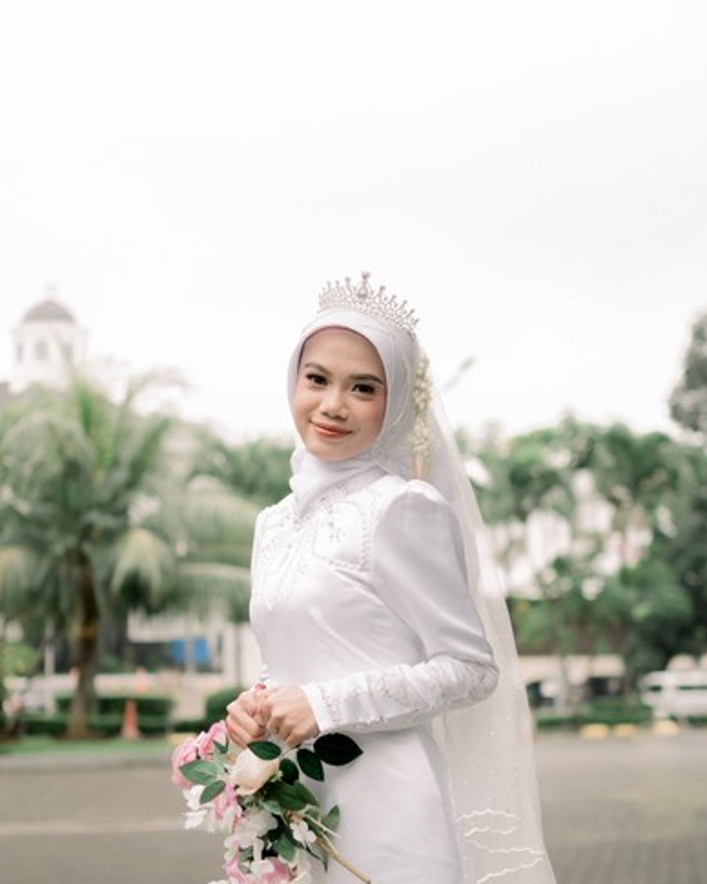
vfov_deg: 29.0
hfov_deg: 23.5
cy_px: 552
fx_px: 1700
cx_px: 347
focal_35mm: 65
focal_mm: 35
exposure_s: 1/800
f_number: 1.8
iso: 200
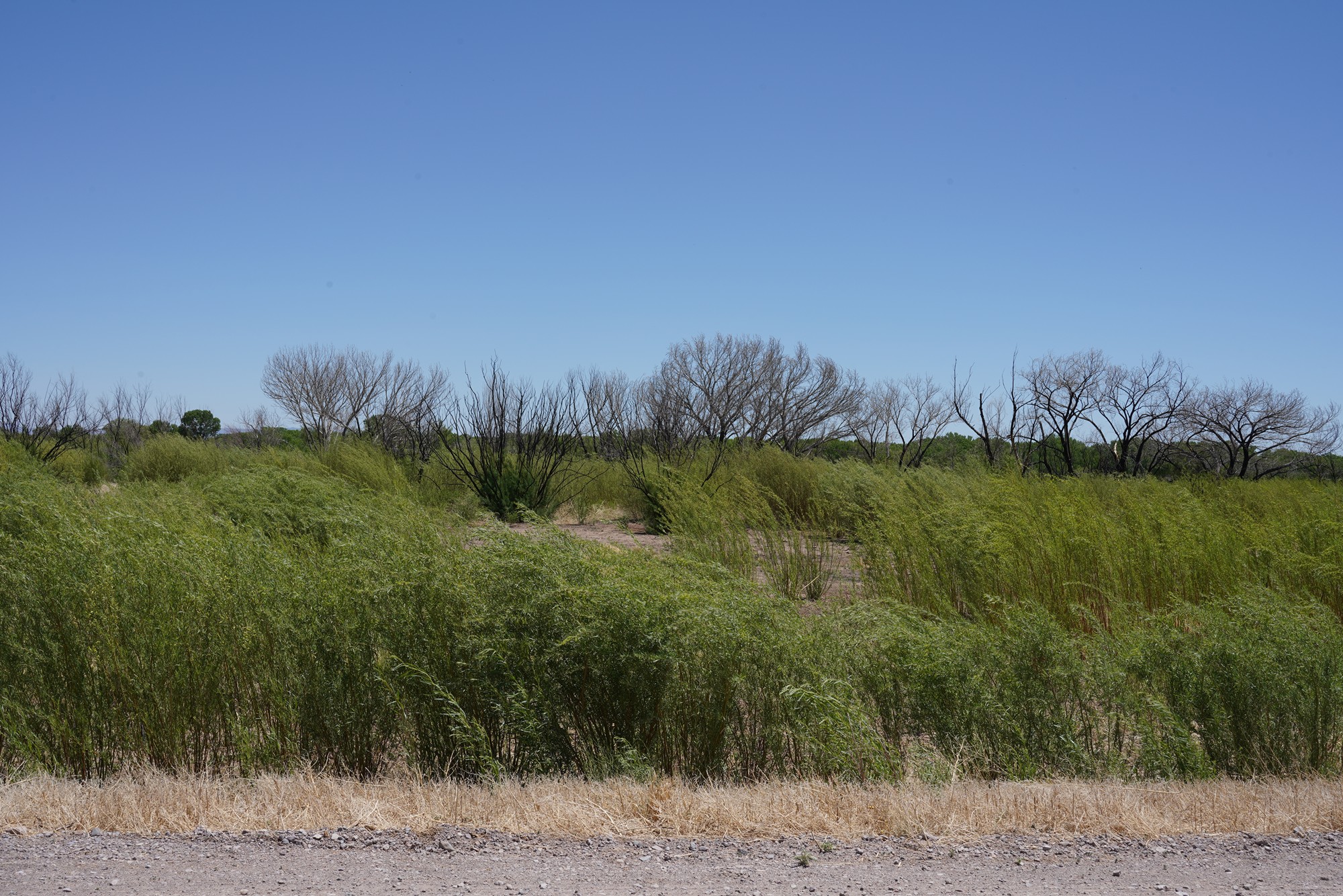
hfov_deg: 45.4
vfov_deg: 31.2
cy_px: 448
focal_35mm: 43
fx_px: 1604
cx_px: 672
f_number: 18
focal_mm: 43
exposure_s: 1/100
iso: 100
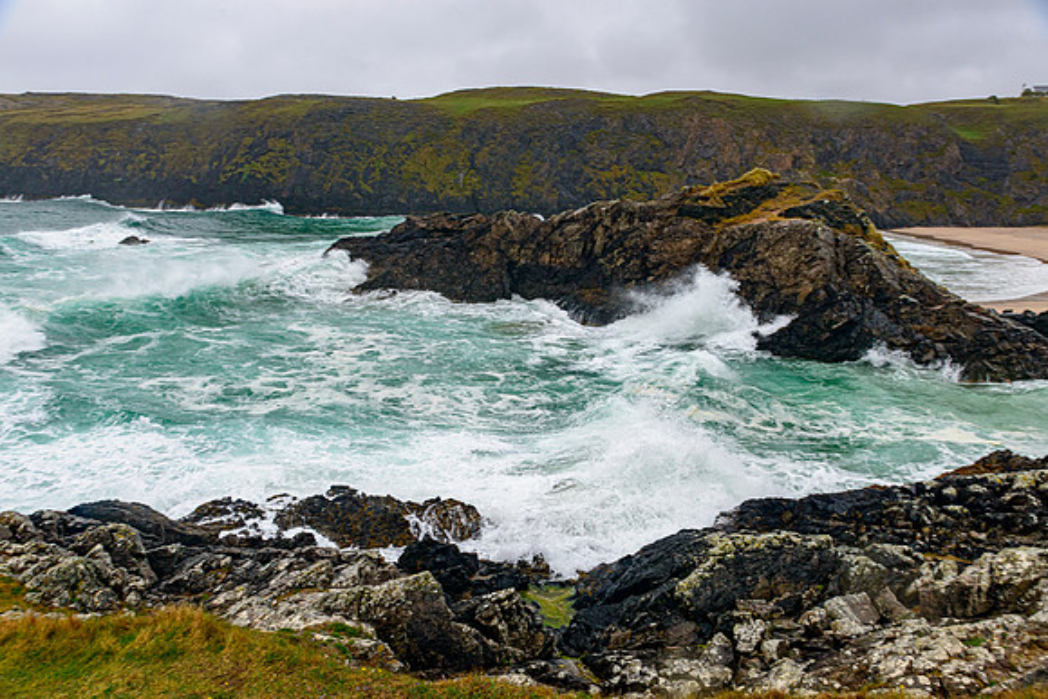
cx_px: 524
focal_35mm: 24
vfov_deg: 53.2
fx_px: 699
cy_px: 350
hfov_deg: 73.7
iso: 400
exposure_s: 1/160
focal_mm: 24
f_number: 8
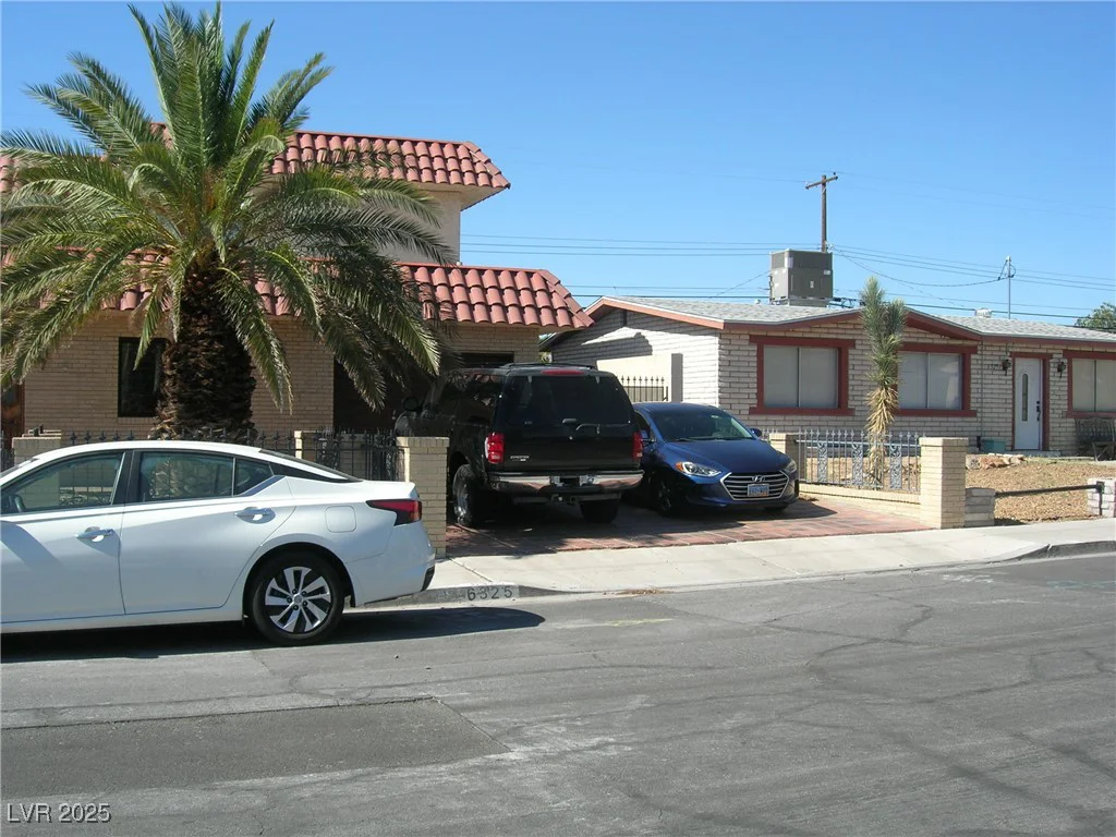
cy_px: 418
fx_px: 1225
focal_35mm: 38
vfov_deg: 37.7
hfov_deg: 49.0
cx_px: 558
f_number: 4.8
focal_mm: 7.8
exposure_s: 1/470
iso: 64
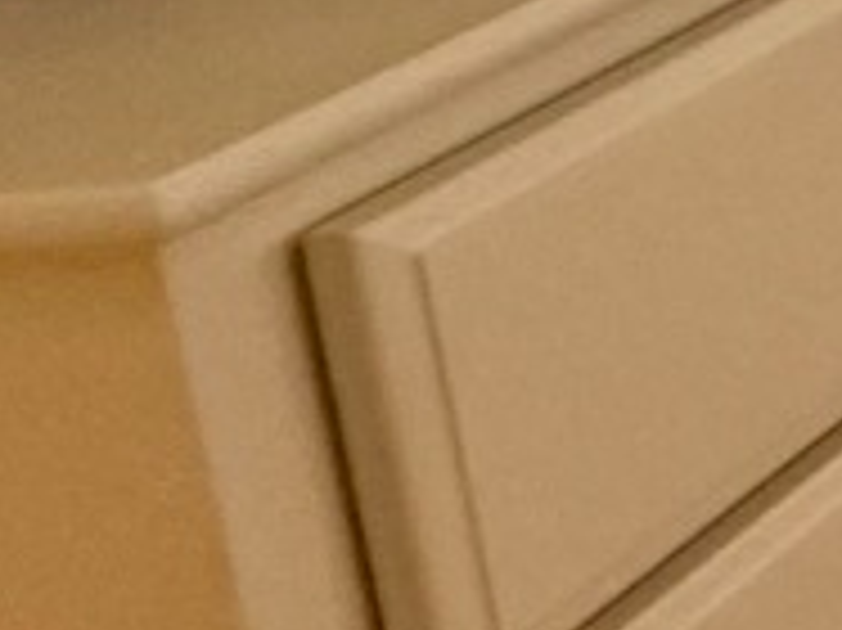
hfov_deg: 9.2
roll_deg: +0.5
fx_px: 2625
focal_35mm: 108
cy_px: -580
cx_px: 3048
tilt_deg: -9.6
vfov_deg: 12.3
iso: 200
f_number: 2.2
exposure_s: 1/60
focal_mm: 2.22
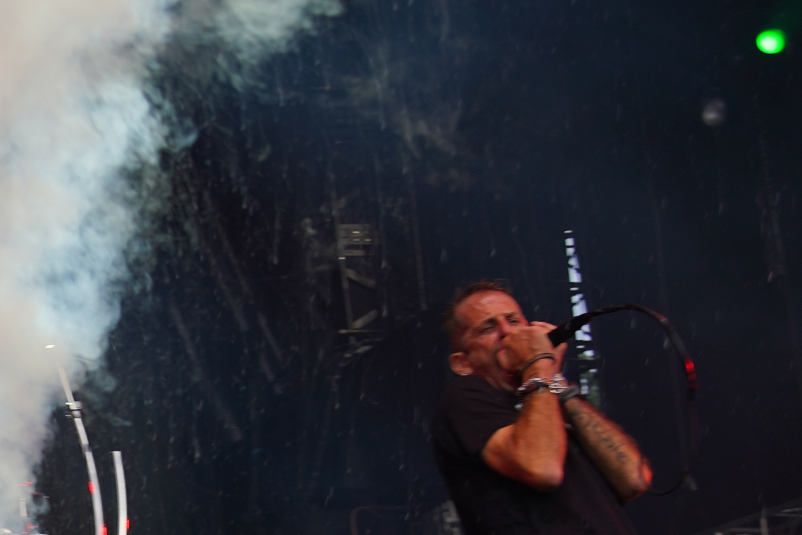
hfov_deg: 17.4
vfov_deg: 12.1
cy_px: 572
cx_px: -149
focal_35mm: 112
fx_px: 2495
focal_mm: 30
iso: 100
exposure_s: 1/125
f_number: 4
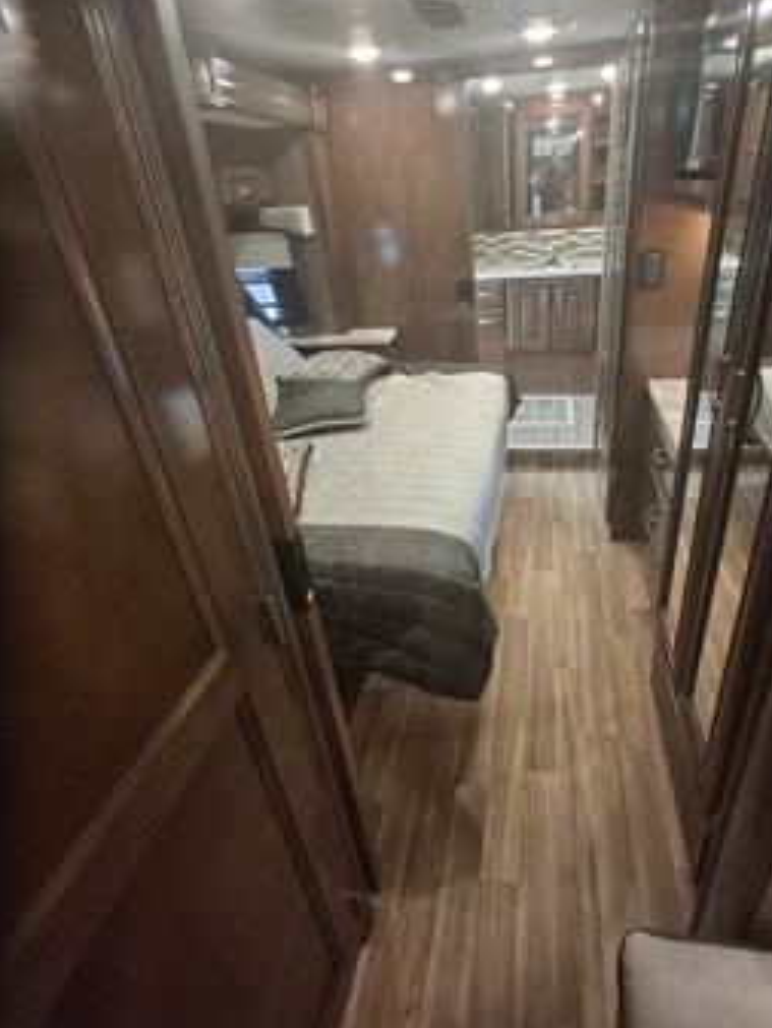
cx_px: 449
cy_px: 497
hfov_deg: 68.3
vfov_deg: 84.6
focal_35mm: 19
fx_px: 565
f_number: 2.2
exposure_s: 1/40
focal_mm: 1.64
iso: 250
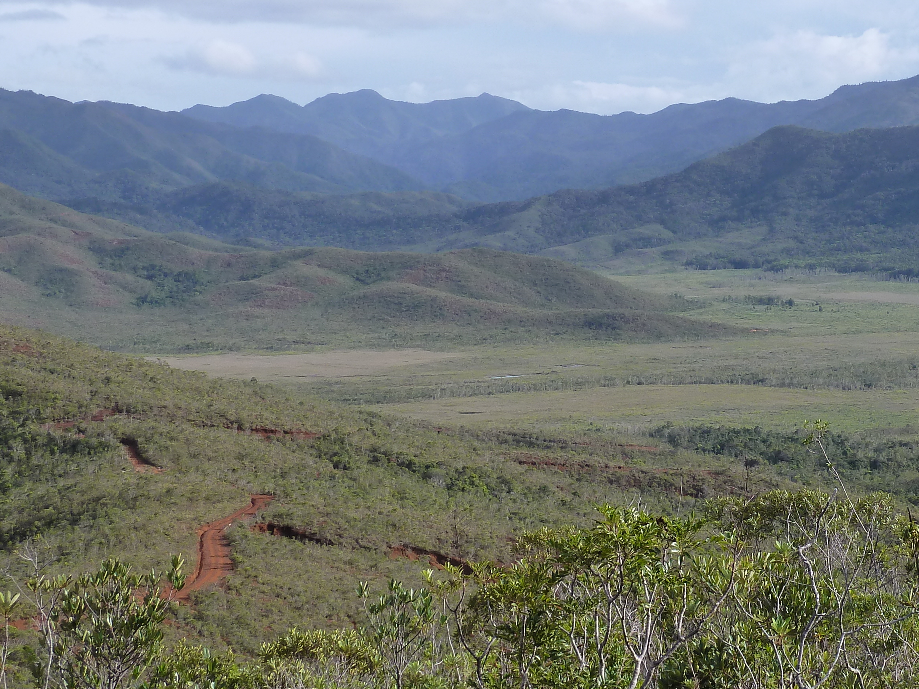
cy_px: 263
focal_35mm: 73
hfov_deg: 26.3
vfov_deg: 20.1
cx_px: 715
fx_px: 1938
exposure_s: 1/400
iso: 125
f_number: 4
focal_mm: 7.3
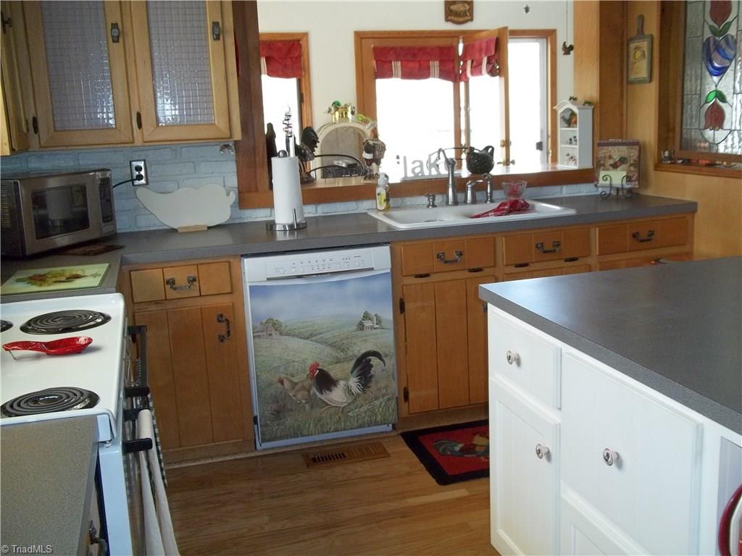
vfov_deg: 39.7
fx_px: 772
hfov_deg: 51.4
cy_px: 278
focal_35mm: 36
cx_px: 371
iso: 160
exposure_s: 1/40
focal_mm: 6.5
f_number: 3.1
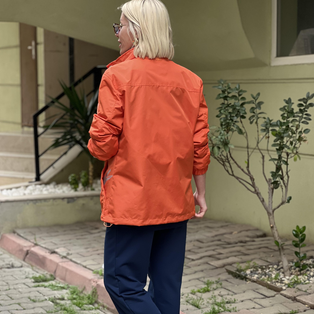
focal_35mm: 91
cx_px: 157
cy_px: 200
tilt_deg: -5.1
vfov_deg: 19.0
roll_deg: -0.6
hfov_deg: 19.1
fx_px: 934
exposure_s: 1/121
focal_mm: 9
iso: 160
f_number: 2.8
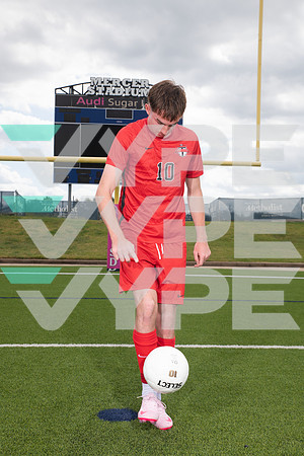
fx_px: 557
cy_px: 228
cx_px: 152
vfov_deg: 44.5
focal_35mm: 44
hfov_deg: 30.5
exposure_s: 1/400
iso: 125
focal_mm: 44
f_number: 7.1
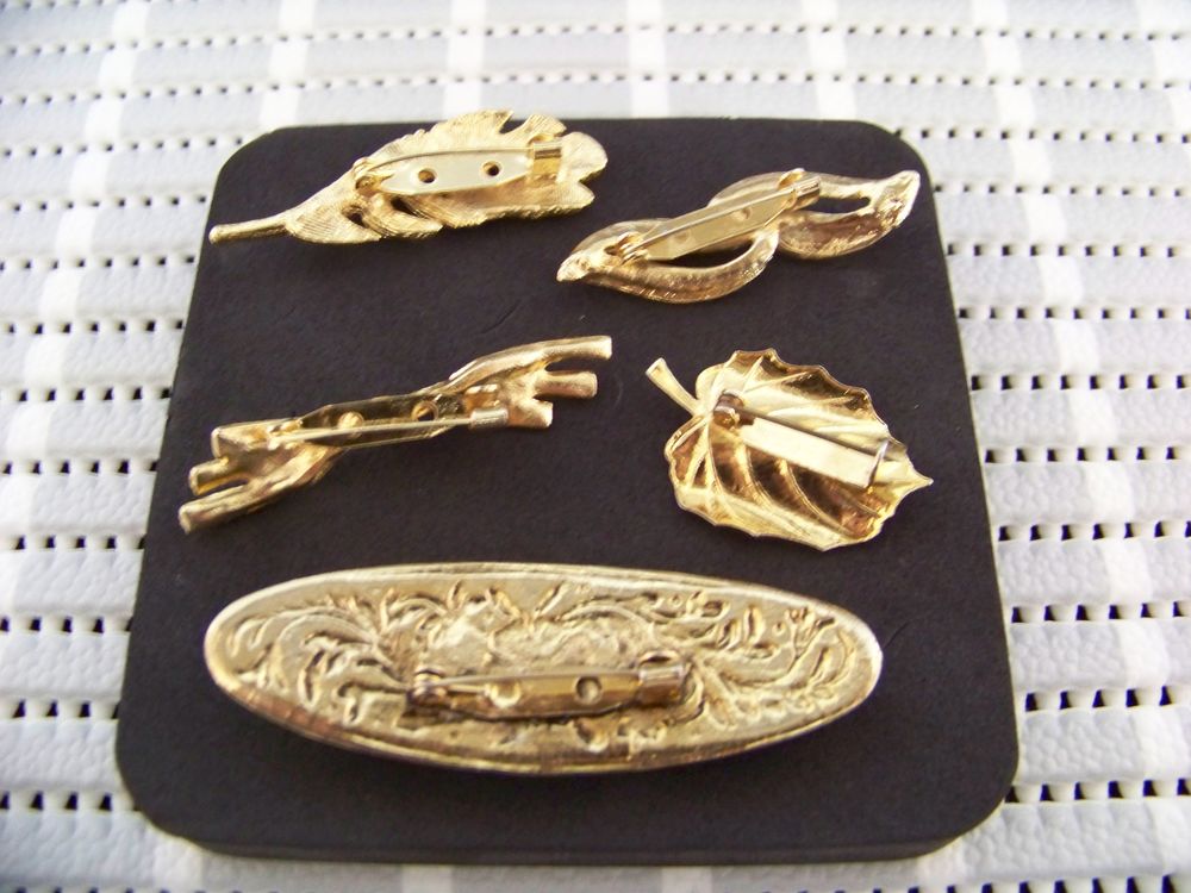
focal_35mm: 36
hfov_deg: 51.4
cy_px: 446
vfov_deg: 39.7
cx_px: 596
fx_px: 1239
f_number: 2.8
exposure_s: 1/6
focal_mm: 5.85
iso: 400
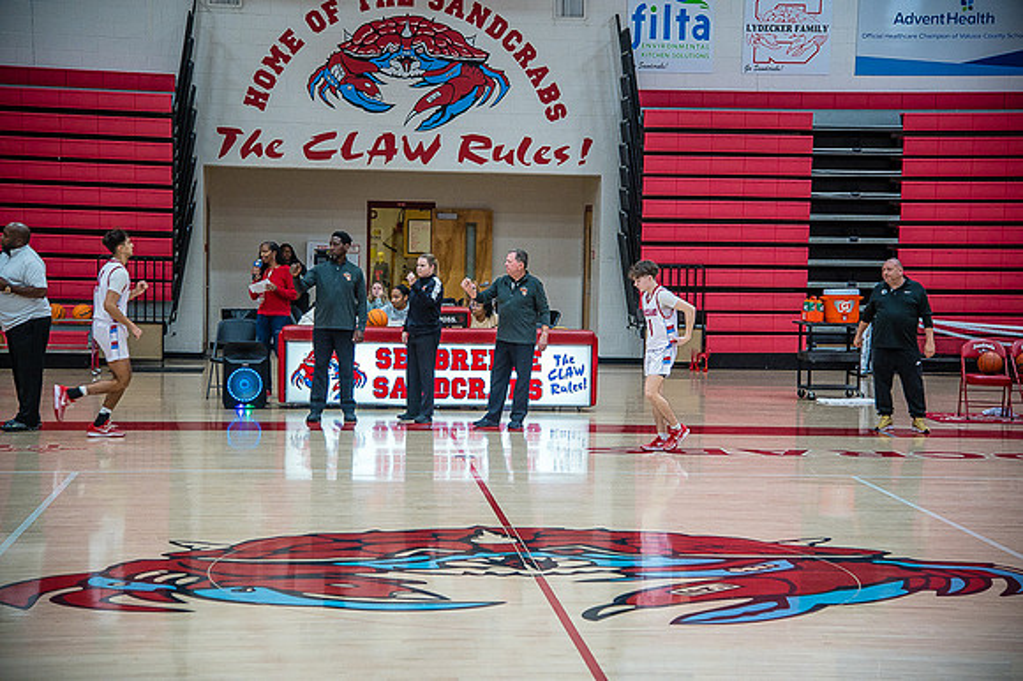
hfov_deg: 27.0
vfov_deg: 18.2
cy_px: 340
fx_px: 2130
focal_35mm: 75
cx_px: 512
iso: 2000
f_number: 4
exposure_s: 1/320
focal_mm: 75
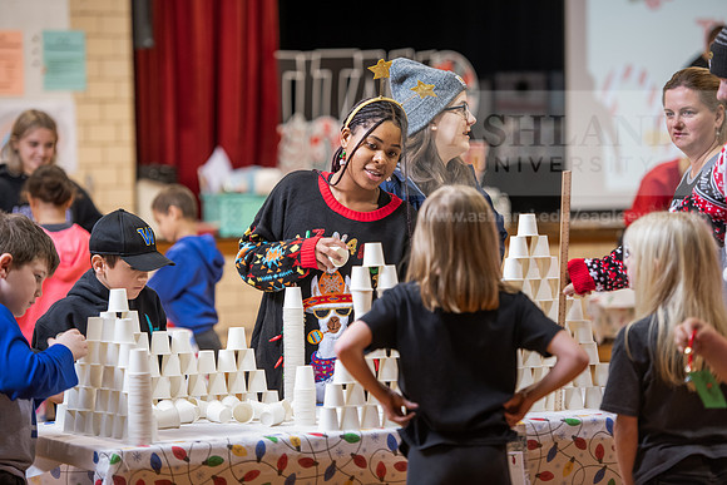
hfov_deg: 15.2
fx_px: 2727
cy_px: 242
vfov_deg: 10.2
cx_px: 364
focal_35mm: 135
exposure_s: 1/200
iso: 1250
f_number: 3.2
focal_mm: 135
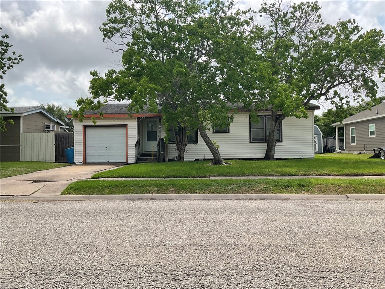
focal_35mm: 29
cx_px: 192
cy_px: 144
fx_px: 323
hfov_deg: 61.7
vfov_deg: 48.2
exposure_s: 1/1626
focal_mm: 3
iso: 16
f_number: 1.8
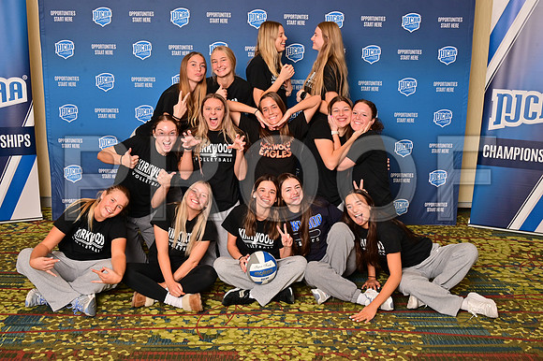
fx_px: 588
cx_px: 272
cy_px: 180
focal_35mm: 39
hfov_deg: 49.6
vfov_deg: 34.2
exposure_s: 1/125
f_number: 11
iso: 400
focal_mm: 39
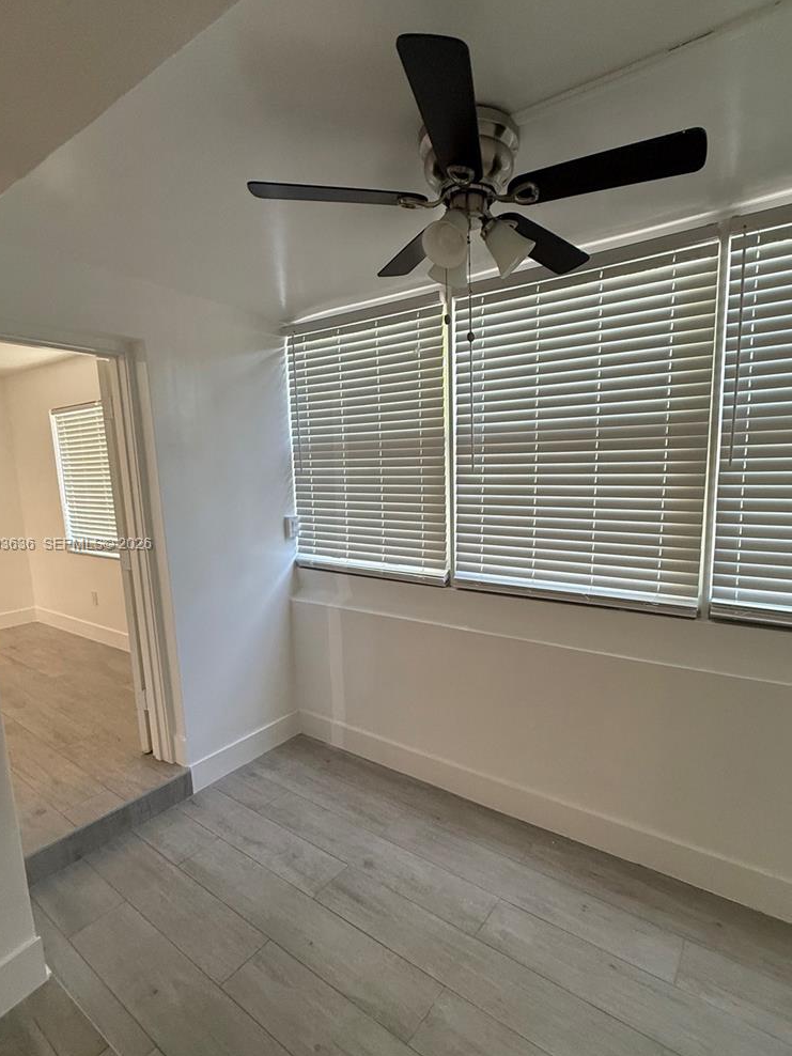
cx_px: 435
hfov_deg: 74.5
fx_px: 519
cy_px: 545
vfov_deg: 91.0
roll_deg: +2.1
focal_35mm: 17
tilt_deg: -7.3
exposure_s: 1/120
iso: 250
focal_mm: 2.22
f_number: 2.2
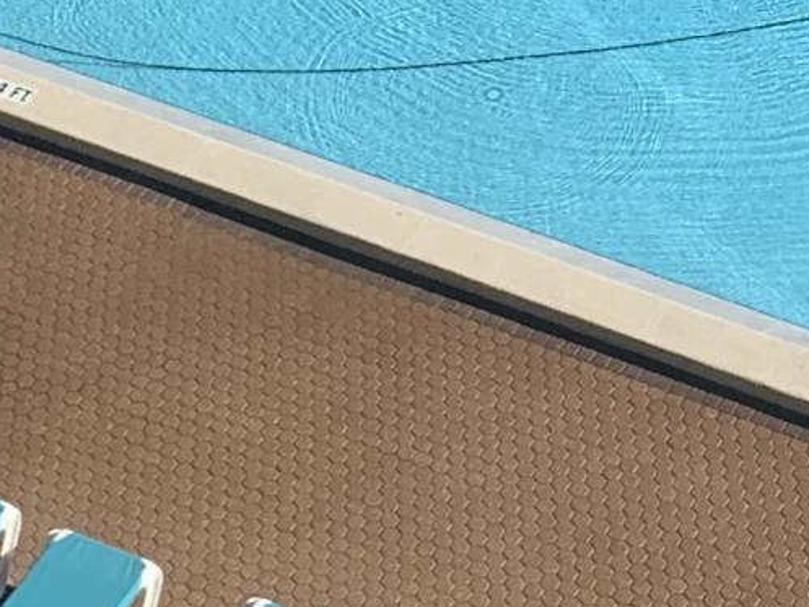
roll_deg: +3.0
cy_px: -225
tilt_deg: -34.0
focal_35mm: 157
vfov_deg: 9.3
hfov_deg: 12.6
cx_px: 396
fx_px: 3670
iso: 25
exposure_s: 1/1812
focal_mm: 4.25
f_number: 1.8
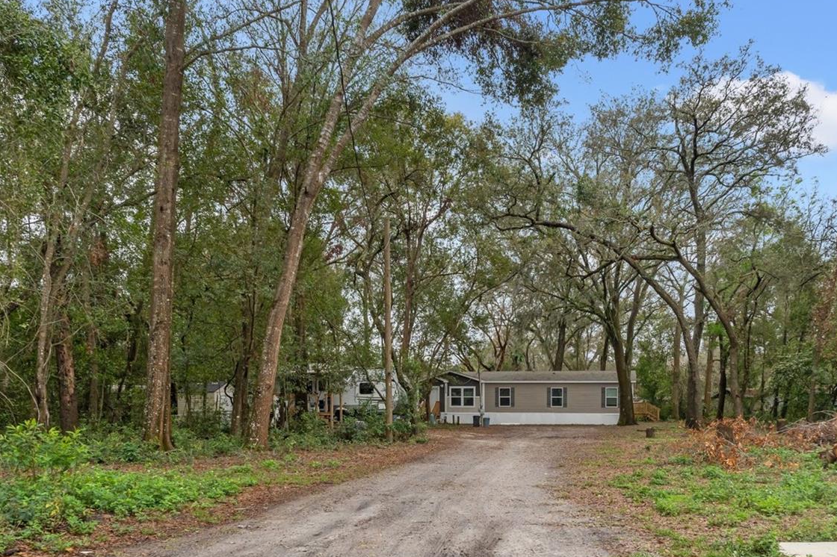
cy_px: 341
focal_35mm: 30
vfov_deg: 43.3
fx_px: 697
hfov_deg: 61.6
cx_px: 489
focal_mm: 14
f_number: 7.1
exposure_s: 1/400
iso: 400
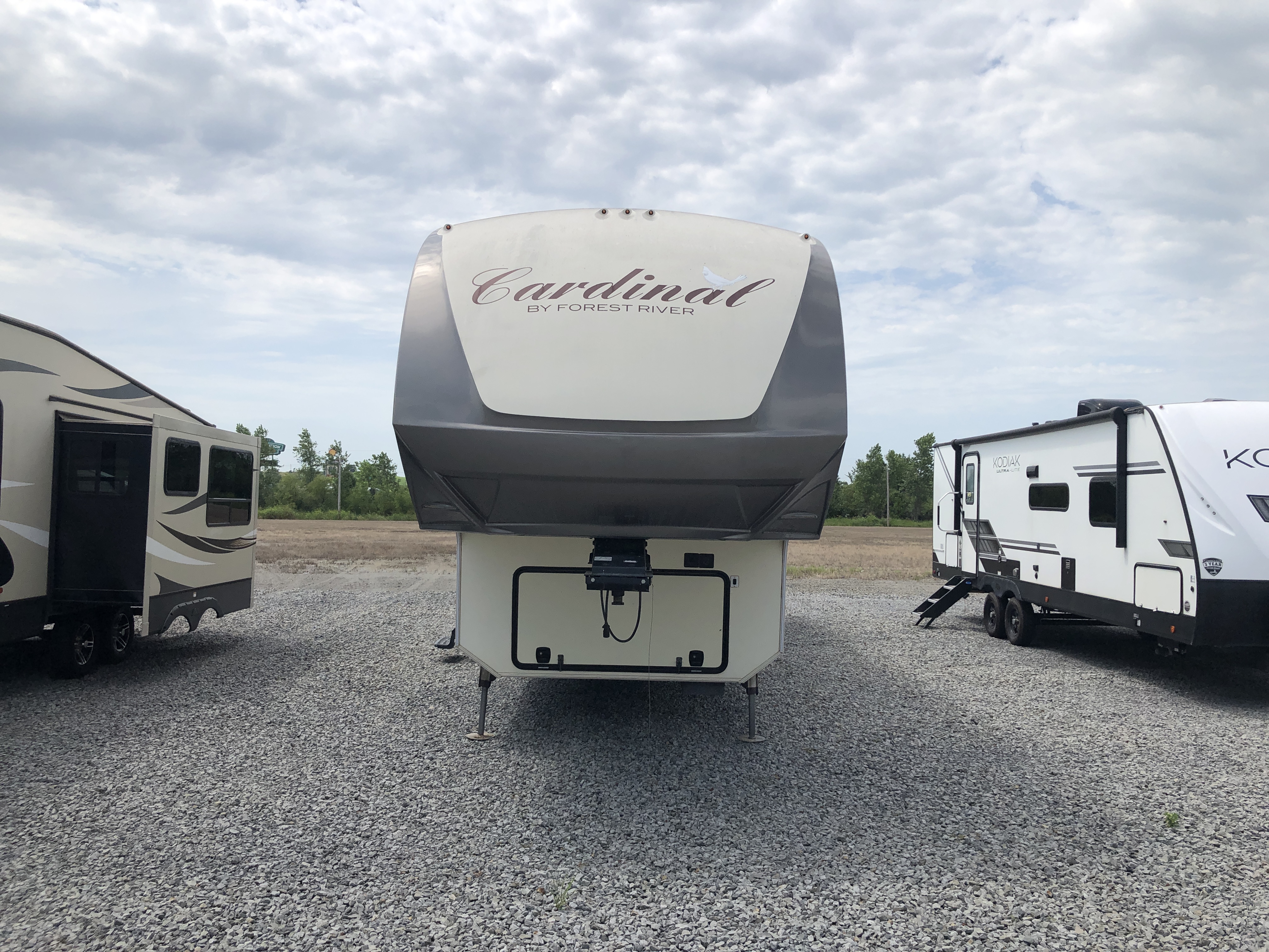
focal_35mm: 28
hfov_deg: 63.4
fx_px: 1026
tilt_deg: +1.3
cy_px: 476
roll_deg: -0.6
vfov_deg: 49.7
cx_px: 634
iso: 20
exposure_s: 1/3436
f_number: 1.8
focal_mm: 3.99
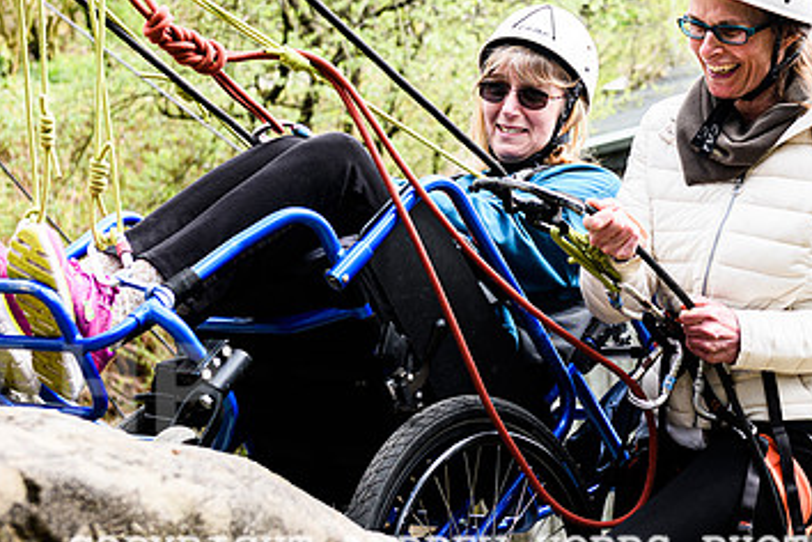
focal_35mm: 107
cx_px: 534
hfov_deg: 19.0
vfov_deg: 12.8
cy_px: 140
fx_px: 2413
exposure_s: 1/500
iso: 400
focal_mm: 56
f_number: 5
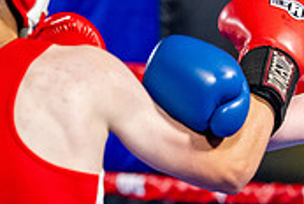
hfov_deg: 7.3
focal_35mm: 281
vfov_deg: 4.9
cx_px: 346
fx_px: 2377
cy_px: 178
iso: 4000
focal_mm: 84
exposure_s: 1/1000
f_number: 2
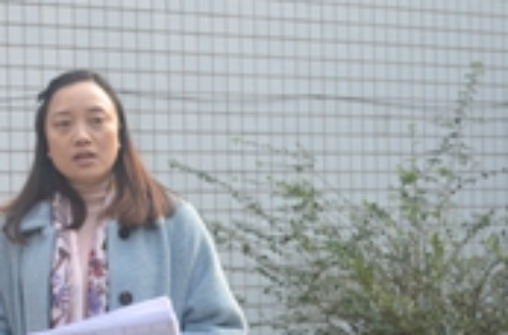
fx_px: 1589
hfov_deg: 17.1
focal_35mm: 113
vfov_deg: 12.0
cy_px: 284
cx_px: -141
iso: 400
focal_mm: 26
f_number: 5
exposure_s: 1/100
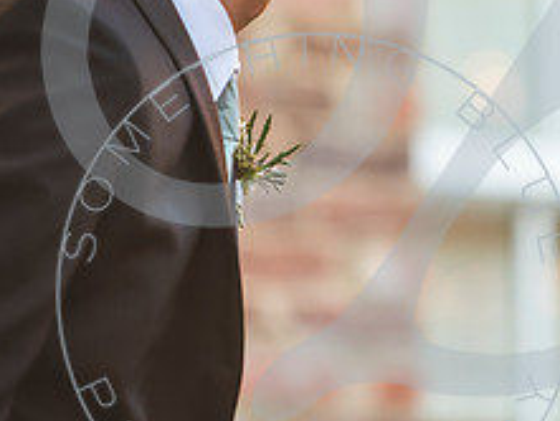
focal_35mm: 555
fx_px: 8983
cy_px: 80
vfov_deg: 2.7
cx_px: 443
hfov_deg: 3.6
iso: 640
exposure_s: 1/640
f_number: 2.8
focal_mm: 200
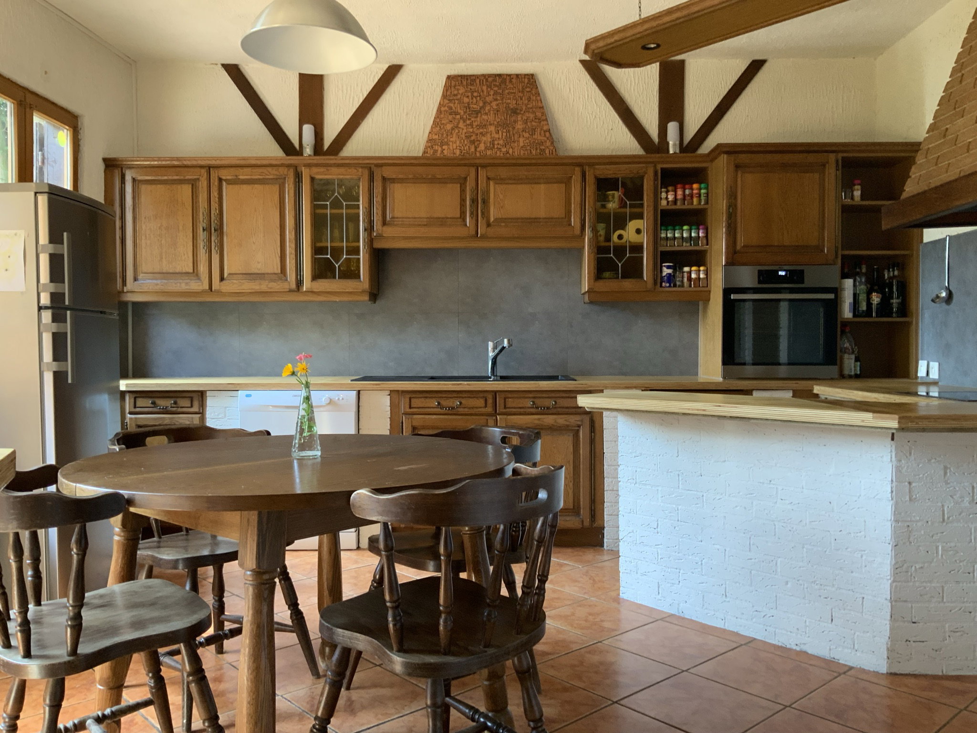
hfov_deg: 61.7
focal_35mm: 29
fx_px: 818
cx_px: 488
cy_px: 366
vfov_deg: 48.2
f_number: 1.8
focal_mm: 3
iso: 100
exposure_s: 1/60
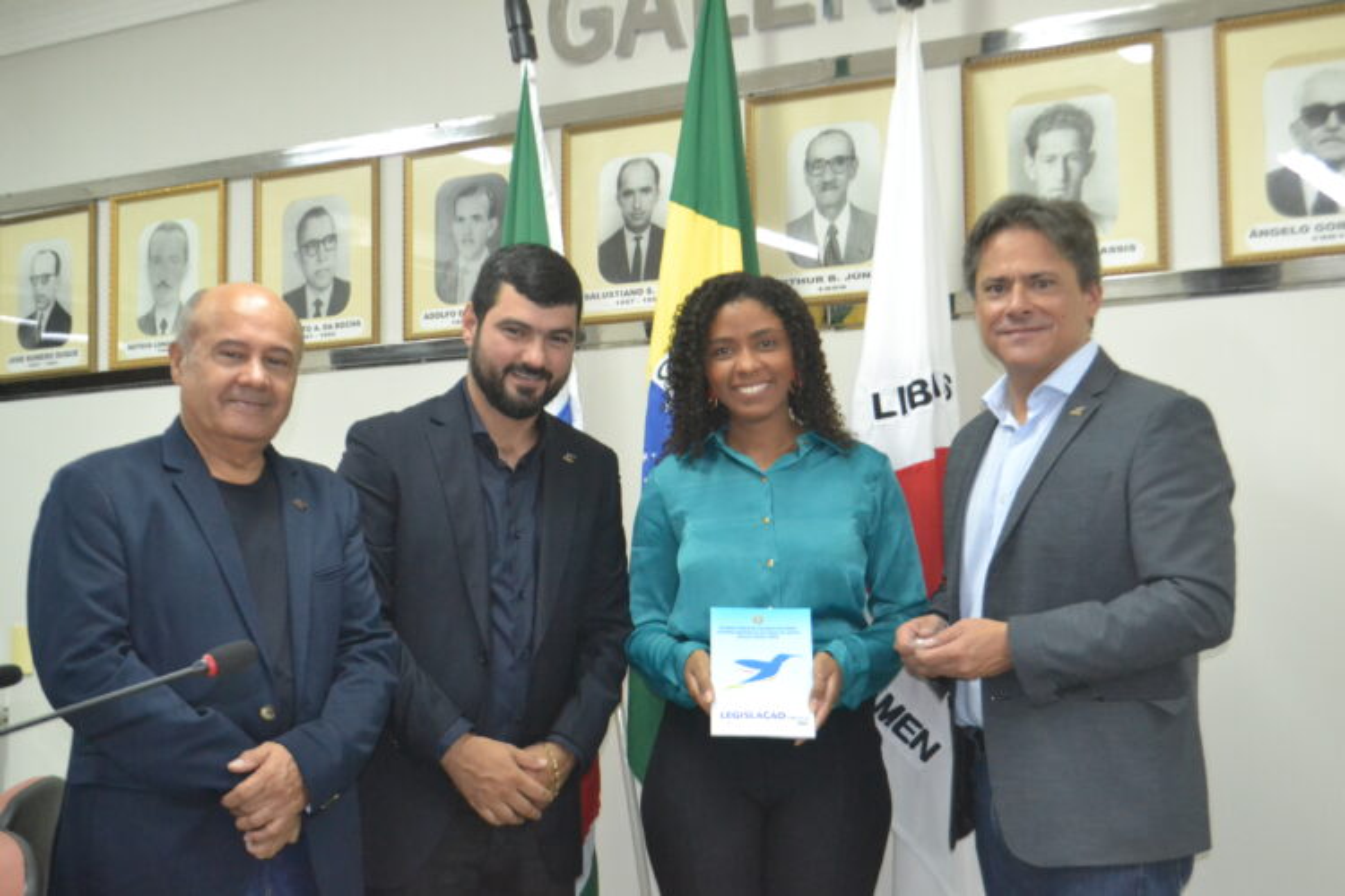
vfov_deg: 28.1
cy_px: 448
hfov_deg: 41.1
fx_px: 1793
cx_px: 672
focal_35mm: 48
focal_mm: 32
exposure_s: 1/60
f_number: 4.8
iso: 3200
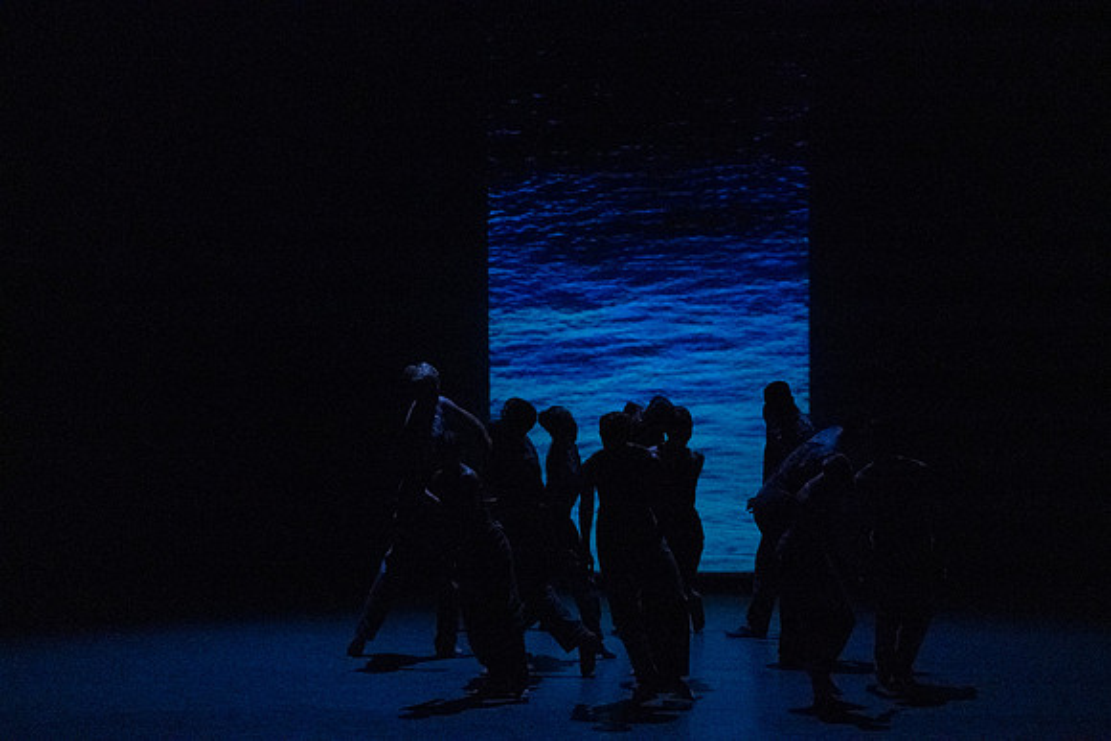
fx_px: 7995
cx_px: 556
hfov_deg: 7.9
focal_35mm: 259
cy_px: 370
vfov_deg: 5.3
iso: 6400
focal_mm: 259
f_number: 5.6
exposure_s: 1/400
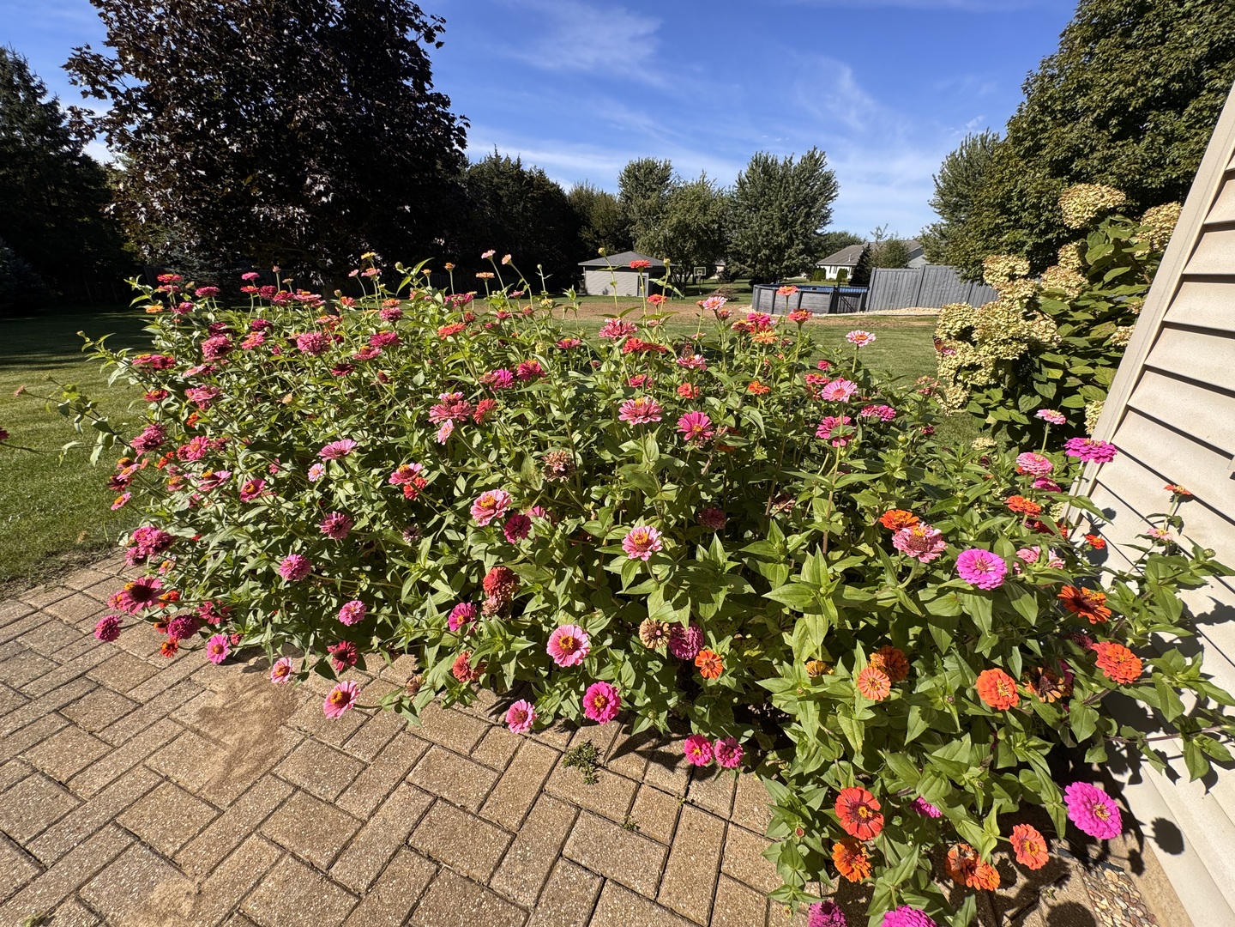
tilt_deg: -22.8
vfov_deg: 85.7
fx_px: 499
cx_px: 618
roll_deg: -1.6
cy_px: 464
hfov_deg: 102.1
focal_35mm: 14
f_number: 2.2
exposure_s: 1/1020
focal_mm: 2.22
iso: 40
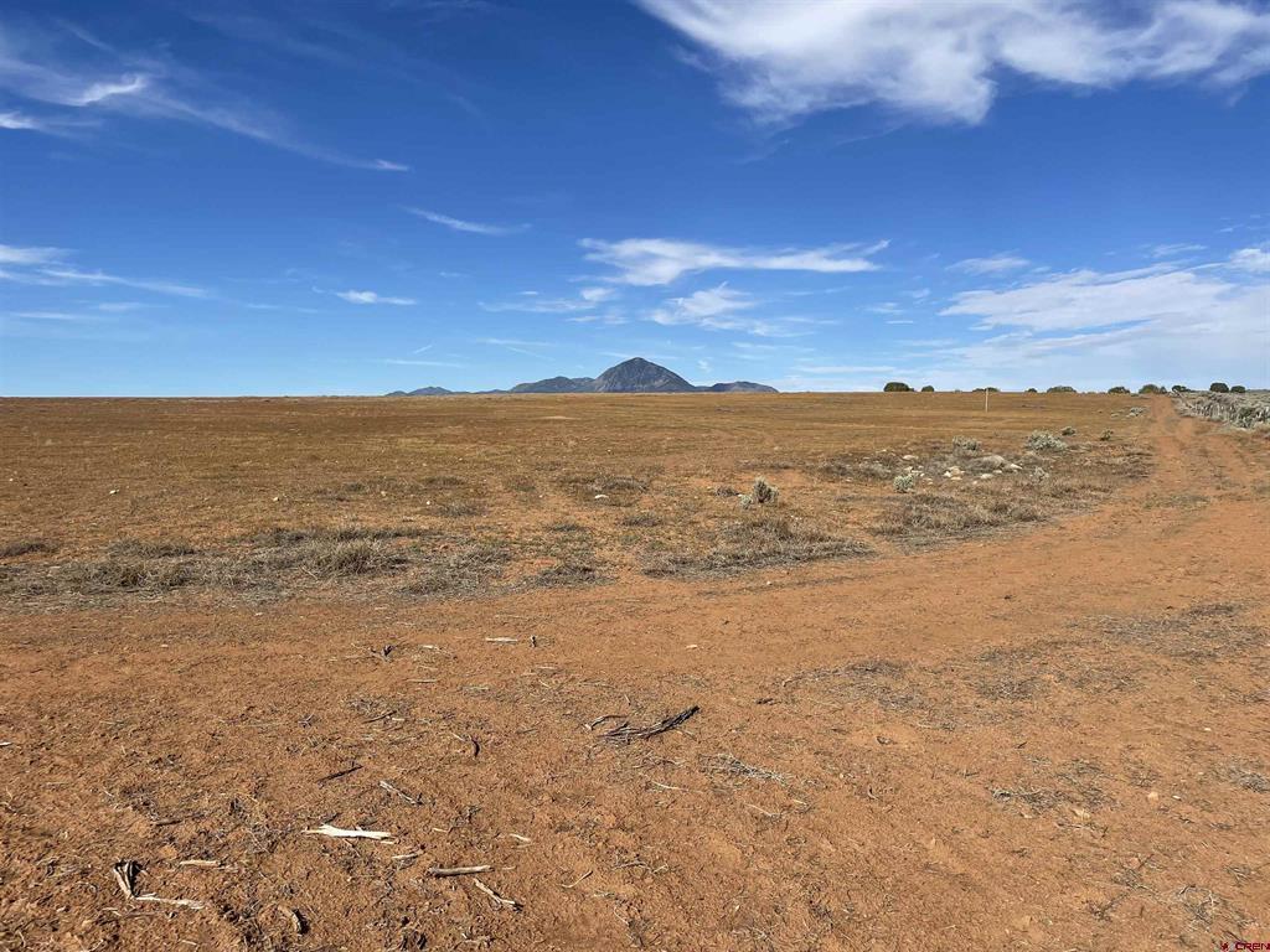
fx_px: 954
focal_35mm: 26
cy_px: 476
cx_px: 635
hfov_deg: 67.3
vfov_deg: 53.1
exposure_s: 1/4292
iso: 32
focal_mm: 4.2
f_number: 1.6
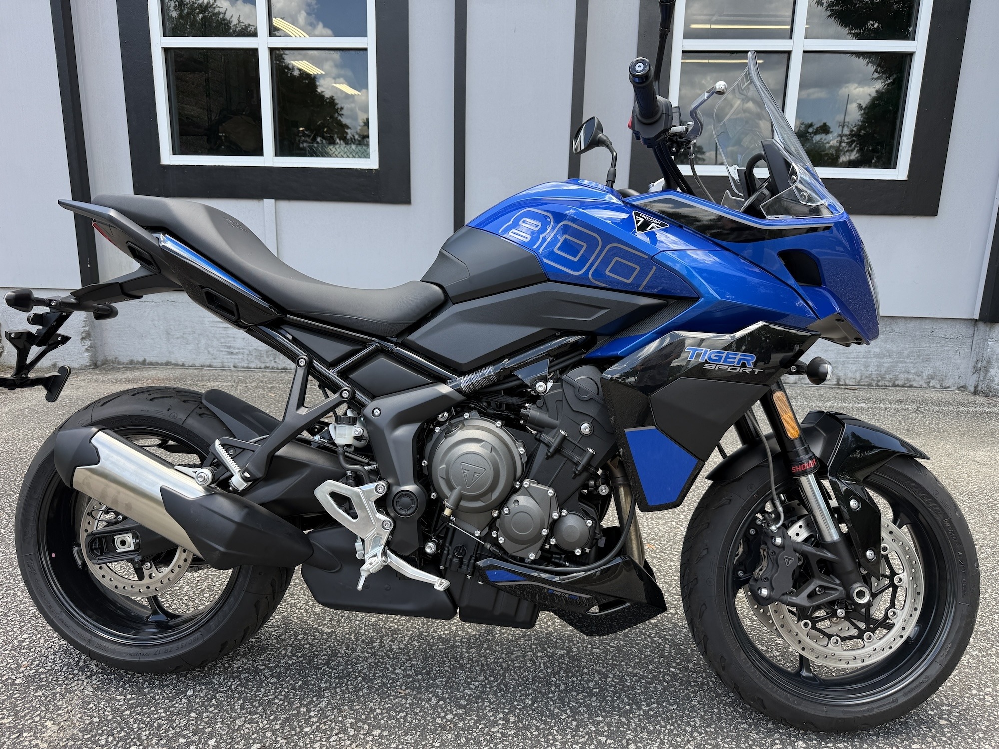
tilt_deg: -13.7
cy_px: 374
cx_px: 500
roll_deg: -1.5
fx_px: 693
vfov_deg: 56.8
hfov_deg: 71.6
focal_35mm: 24
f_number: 1.78
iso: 100
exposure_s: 1/765
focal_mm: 6.76
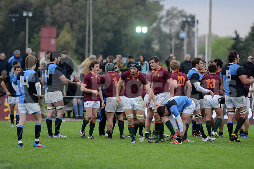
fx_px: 1376
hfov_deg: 10.5
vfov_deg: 7.0
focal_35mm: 195
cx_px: 127
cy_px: 84
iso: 1000
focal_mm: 195
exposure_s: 1/400
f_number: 2.8
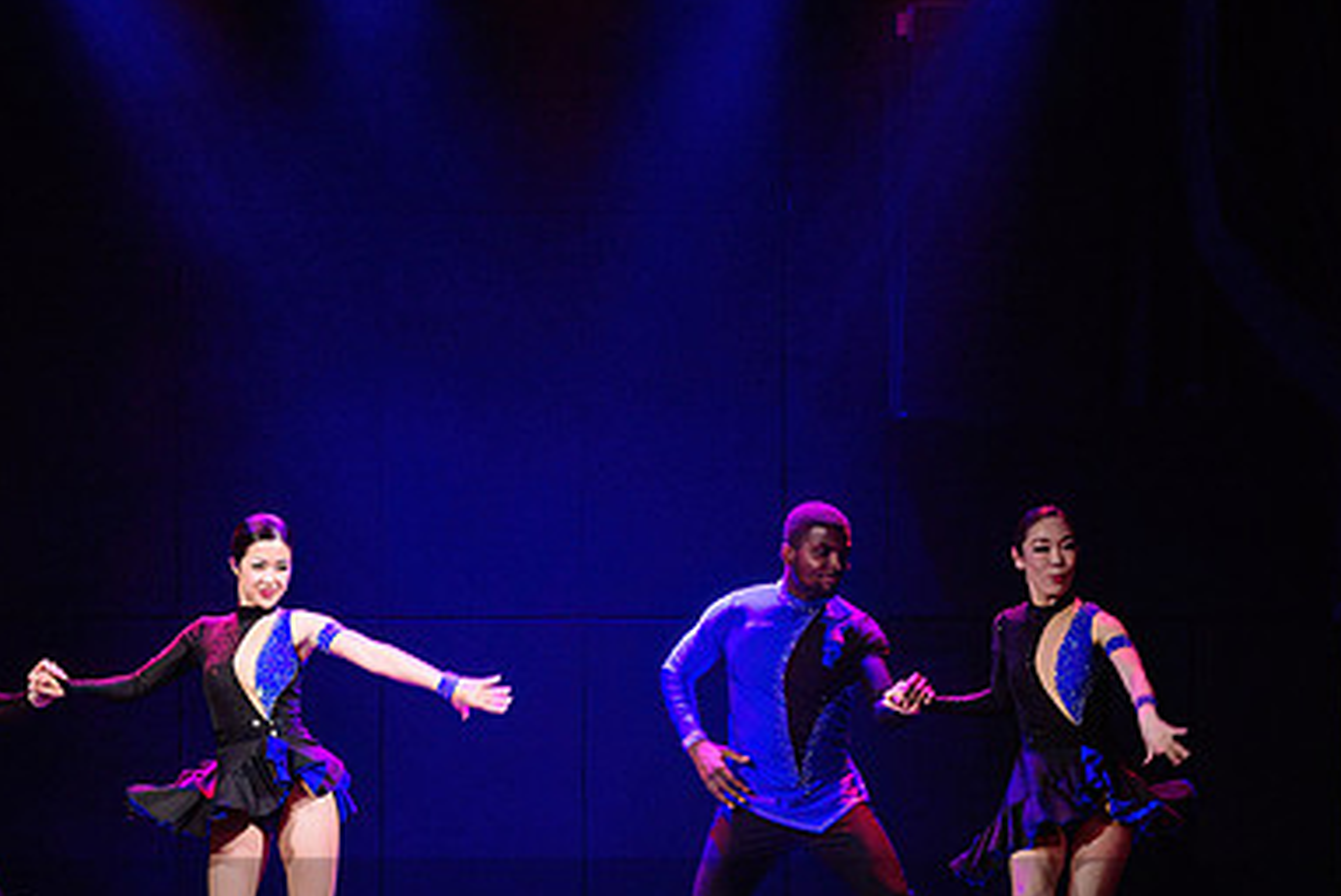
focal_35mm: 167
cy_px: 518
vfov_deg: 8.2
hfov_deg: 12.3
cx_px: 466
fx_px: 6225
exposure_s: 1/200
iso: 2500
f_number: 2.8
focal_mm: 102
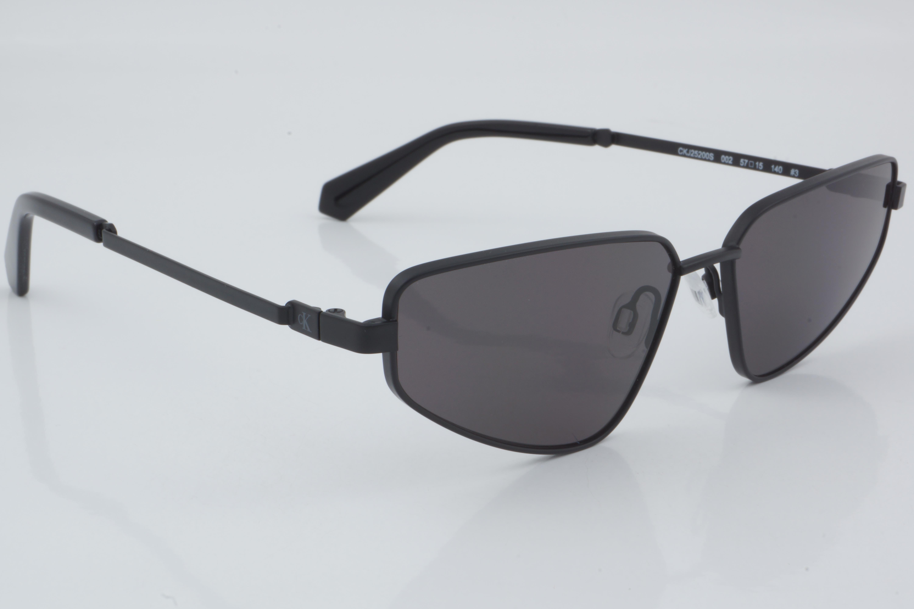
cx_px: 457
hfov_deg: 24.6
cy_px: 304
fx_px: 2094
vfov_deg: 16.6
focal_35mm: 82
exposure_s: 1/3
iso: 100
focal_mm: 55
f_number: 32
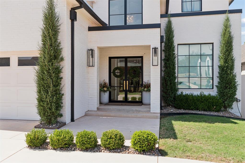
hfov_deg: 63.2
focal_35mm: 29
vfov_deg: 44.6
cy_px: 82
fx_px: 199
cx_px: 122
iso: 100
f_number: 4
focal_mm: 19.5
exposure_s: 1/400
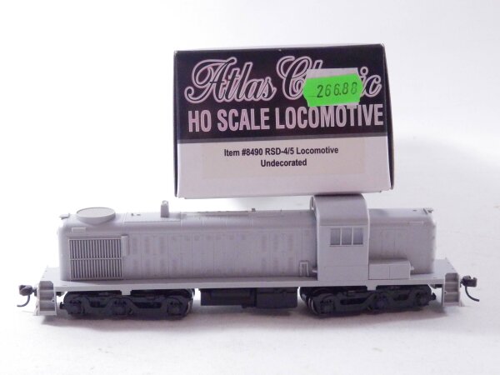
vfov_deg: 22.3
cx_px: 250
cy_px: 188
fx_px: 953
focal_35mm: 66
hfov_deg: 29.4
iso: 1600
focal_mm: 11.9
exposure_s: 1/160
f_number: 4.4
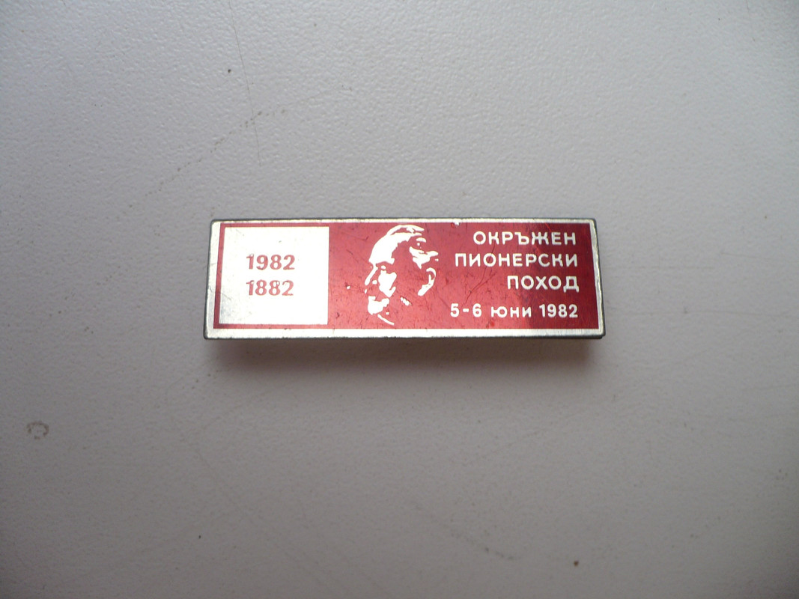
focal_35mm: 37
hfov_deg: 50.1
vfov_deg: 38.7
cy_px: 300
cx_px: 400
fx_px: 854
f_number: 2.8
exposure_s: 1/30
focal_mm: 6.1
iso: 100
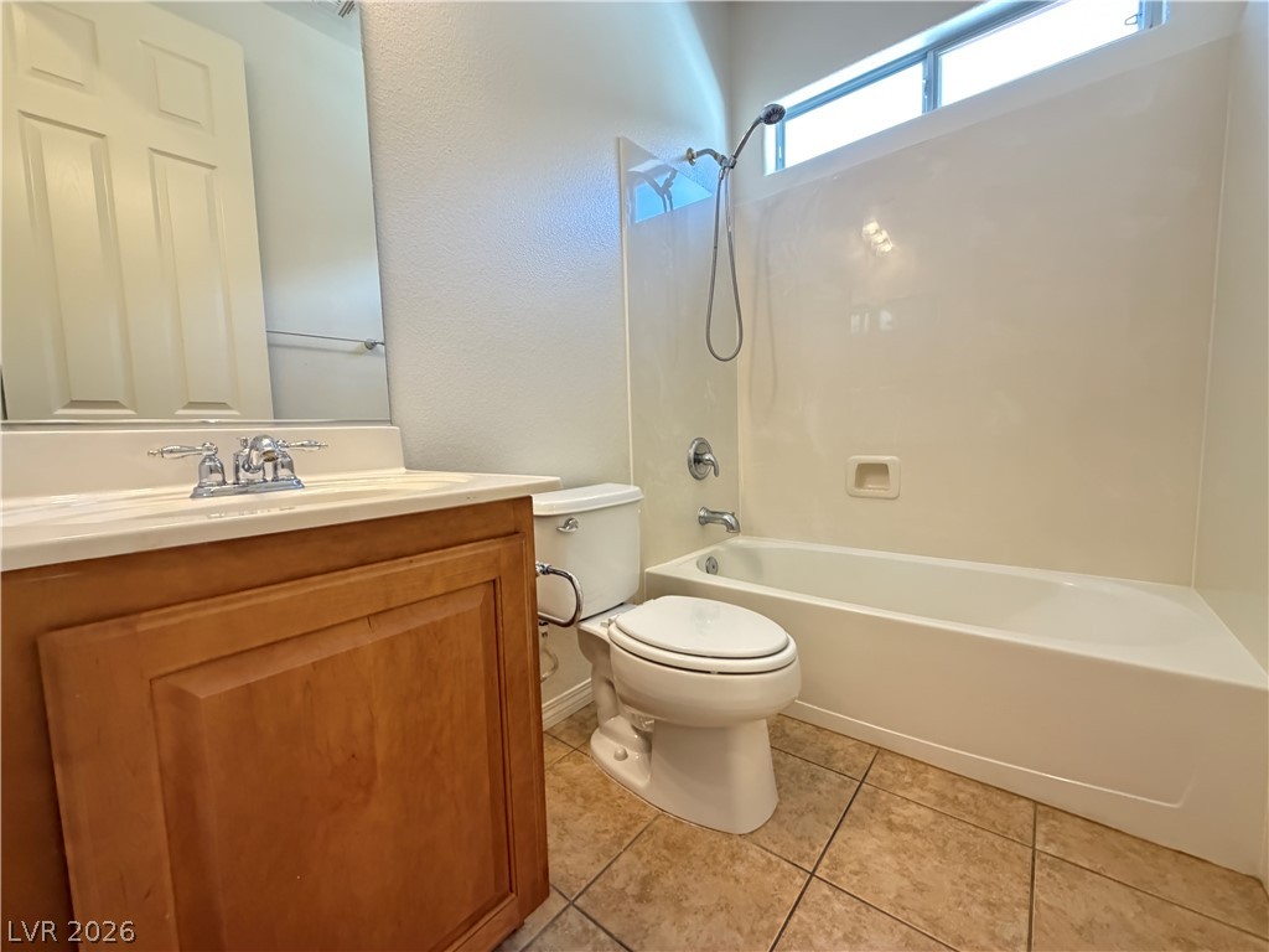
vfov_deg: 85.7
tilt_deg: -4.8
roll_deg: +2.3
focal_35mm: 14
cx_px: 634
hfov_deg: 102.1
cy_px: 476
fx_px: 513
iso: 1000
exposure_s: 1/60
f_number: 2.2
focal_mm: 2.22
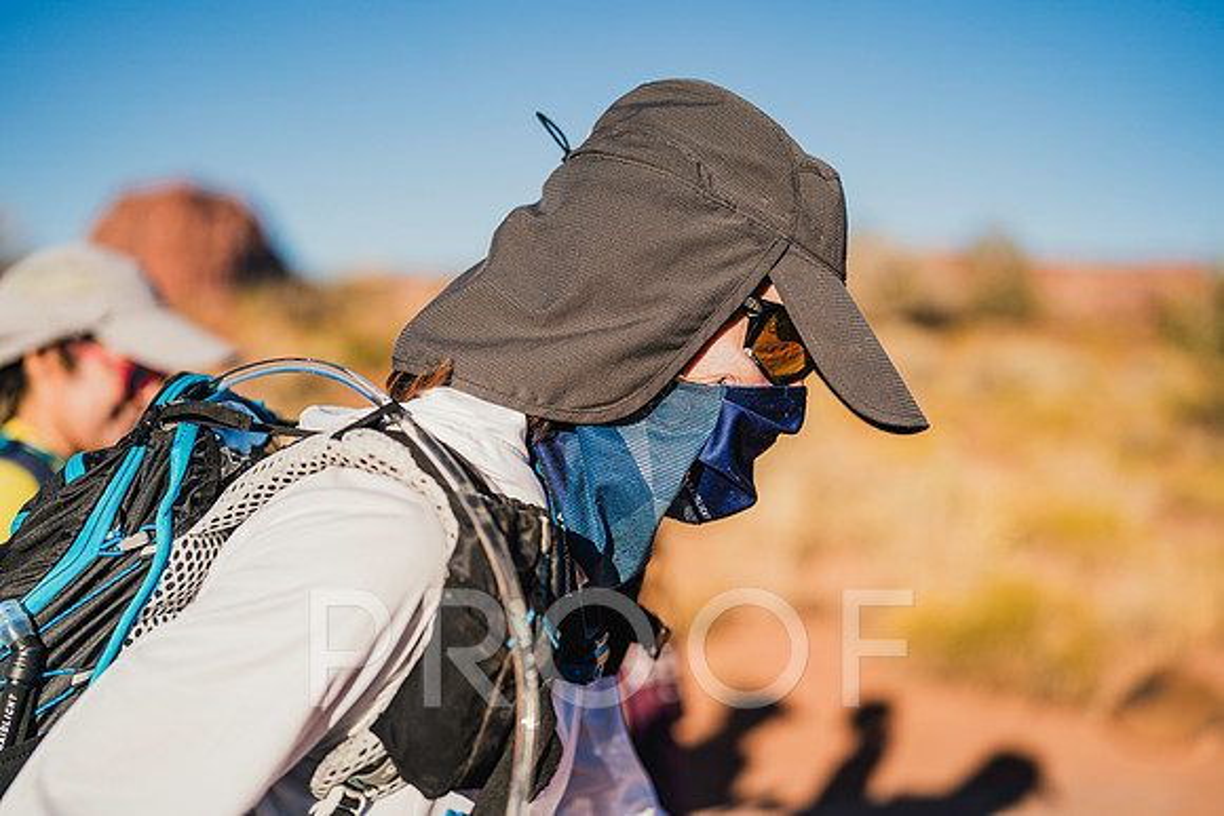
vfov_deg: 27.0
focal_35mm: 50
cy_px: 408
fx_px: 1700
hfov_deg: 39.6
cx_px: 612
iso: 100
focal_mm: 50
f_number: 1.8
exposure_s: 1/5000
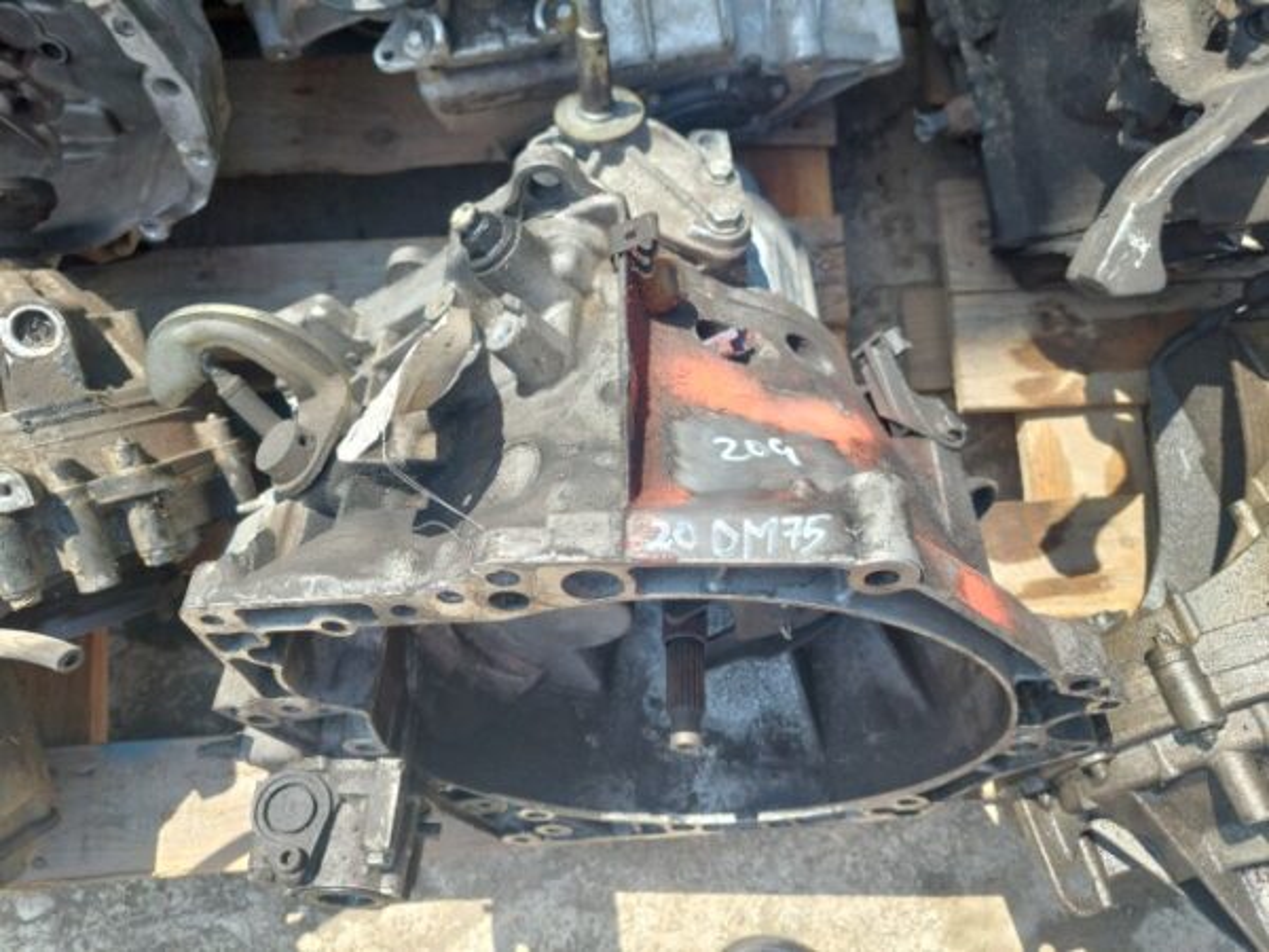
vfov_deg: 54.9
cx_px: 634
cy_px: 476
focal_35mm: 25
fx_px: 916
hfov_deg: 69.4
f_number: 1.8
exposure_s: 1/575
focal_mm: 5.23
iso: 40
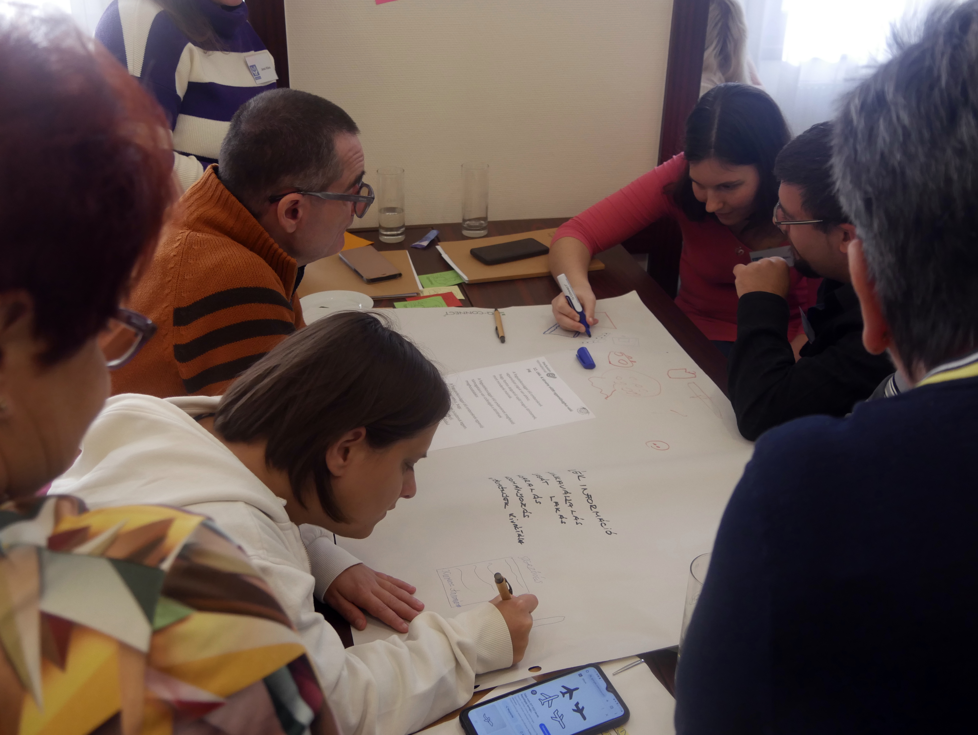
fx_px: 1074
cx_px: 489
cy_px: 368
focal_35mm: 38
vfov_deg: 37.7
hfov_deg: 49.0
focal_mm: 19
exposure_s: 1/125
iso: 800
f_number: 3.8
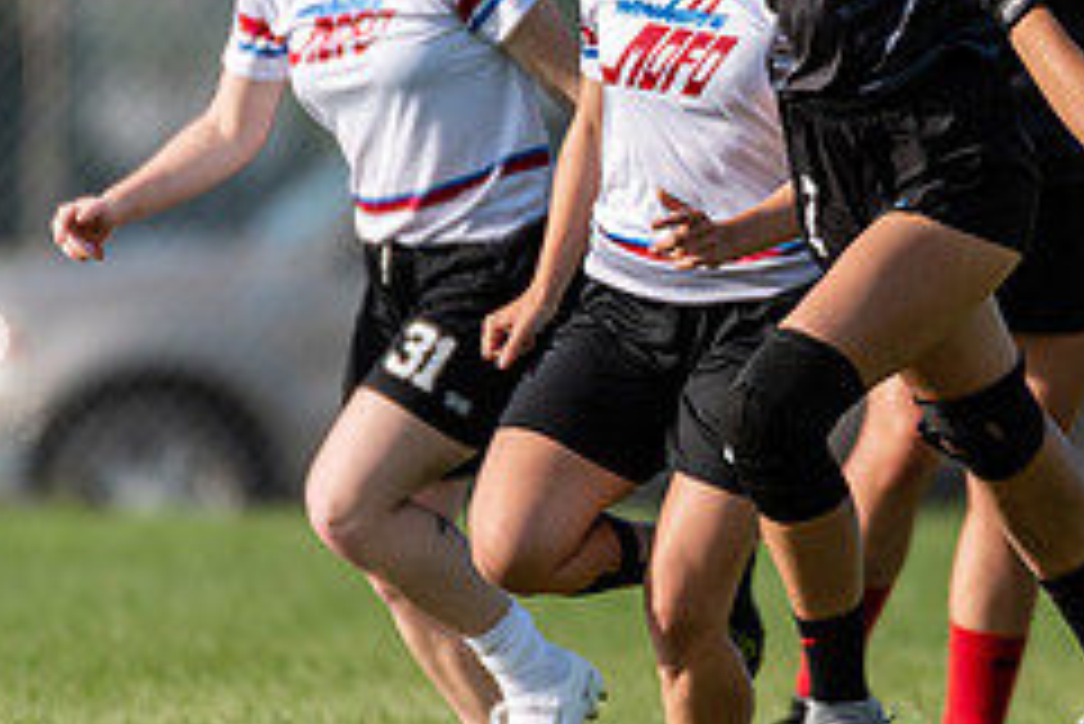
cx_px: 918
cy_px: 56
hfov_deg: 1.4
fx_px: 43535
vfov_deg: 1.0
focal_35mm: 1445
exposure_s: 1/1000
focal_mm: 400
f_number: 4
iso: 100
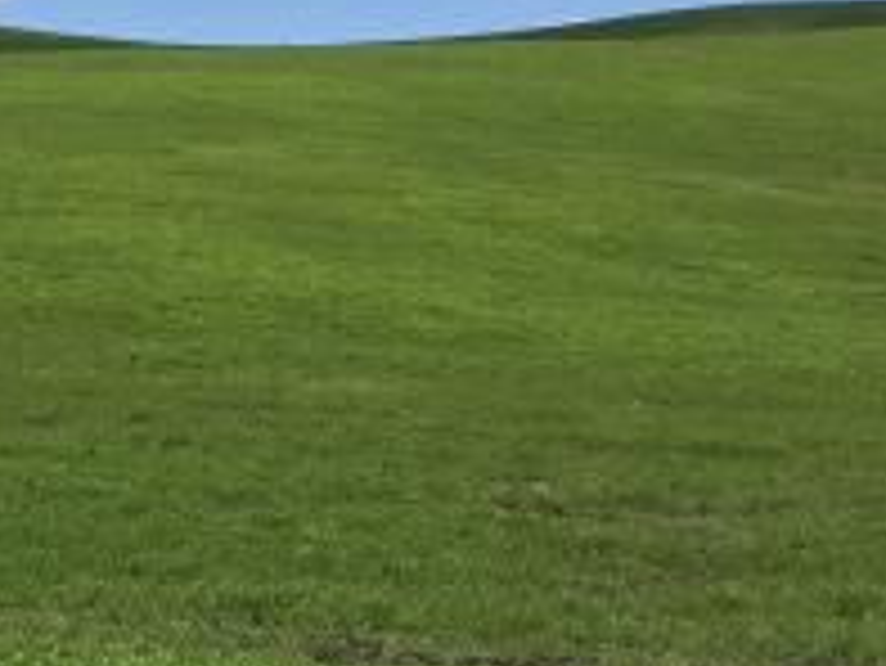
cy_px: 225
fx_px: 2407
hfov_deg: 19.7
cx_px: -157
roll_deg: -4.9
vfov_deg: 15.7
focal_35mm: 94
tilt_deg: +2.0
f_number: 2.2
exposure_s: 1/2198
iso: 25
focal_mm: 4.15
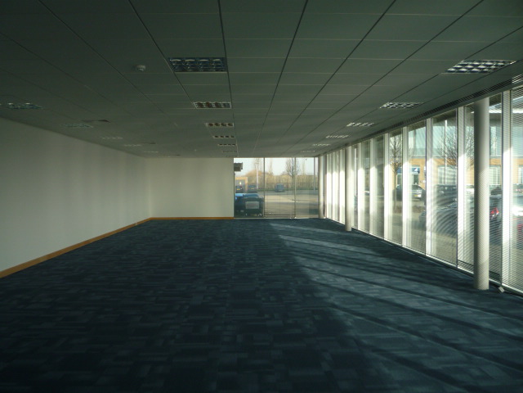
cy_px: 196
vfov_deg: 46.8
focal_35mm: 30
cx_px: 262
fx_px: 453
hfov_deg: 60.0
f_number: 4
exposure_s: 1/200
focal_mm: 5.2
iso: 100
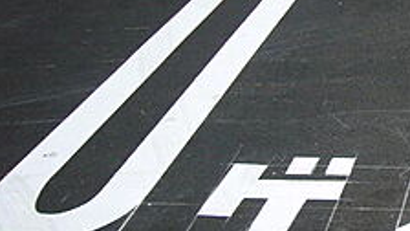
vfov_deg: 13.9
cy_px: 88
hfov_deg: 22.5
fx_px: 946
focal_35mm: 87
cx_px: 491
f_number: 2.8
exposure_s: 1/320
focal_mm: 4.6
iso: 80
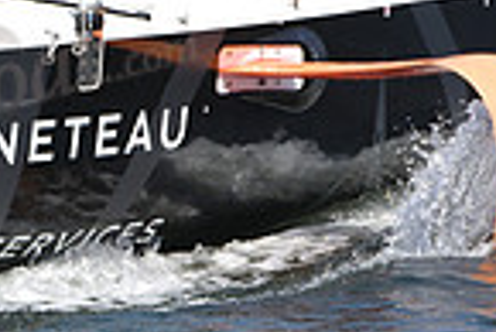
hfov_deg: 2.8
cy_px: -33
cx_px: -458
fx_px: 10206
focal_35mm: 740
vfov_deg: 1.9
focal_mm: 185
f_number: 8
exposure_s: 1/1250
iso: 320
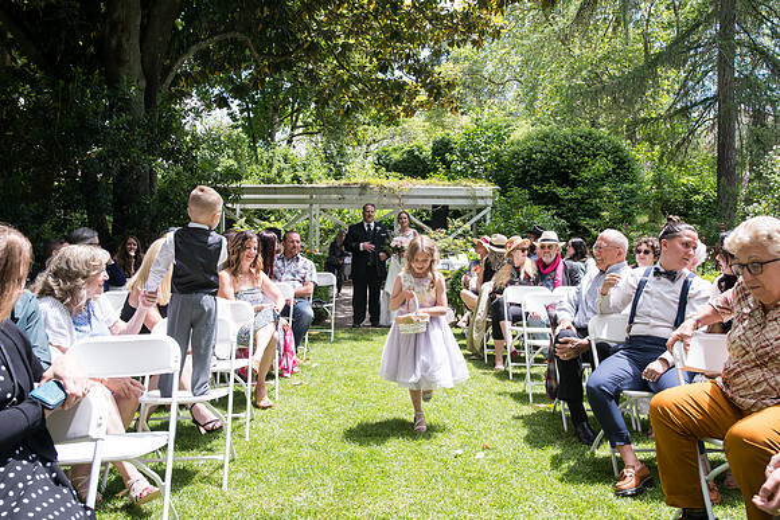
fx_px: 693
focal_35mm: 32
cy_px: 260
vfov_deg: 41.1
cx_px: 390
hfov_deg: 58.7
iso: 640
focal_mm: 32
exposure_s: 1/400
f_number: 7.1
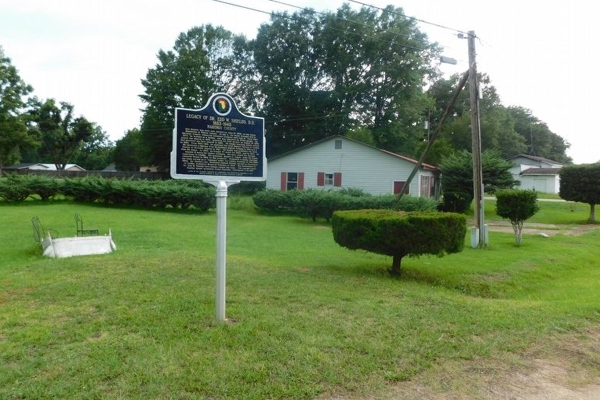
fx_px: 417
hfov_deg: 71.5
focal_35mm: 25
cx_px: 299
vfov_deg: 51.2
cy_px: 181
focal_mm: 4
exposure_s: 1/320
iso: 125
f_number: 3
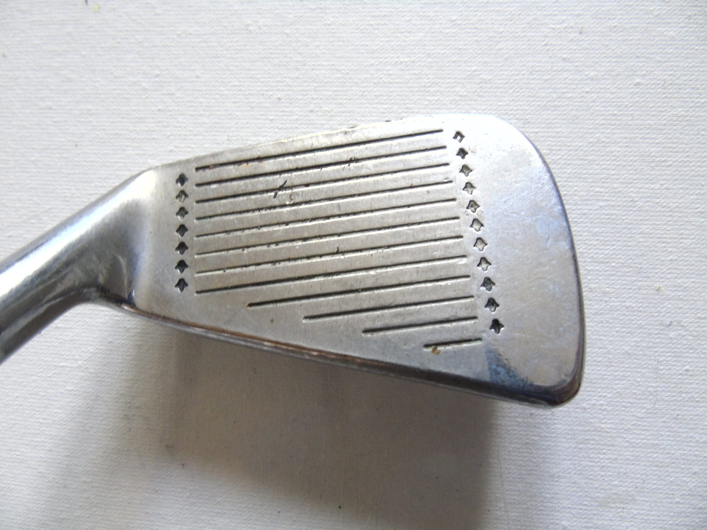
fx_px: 511
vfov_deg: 54.9
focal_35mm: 25
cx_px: 354
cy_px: 265
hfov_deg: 69.4
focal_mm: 4.4
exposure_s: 1/30
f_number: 3.4
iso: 320
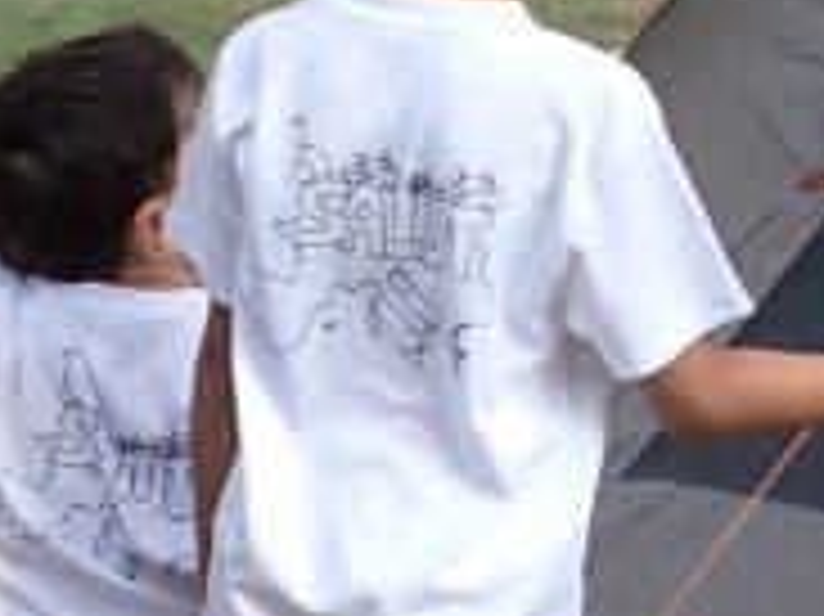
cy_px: 70
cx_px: 590
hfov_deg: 12.8
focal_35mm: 154
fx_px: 3663
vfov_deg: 9.6
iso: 125
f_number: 2
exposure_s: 1/200
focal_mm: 4.5
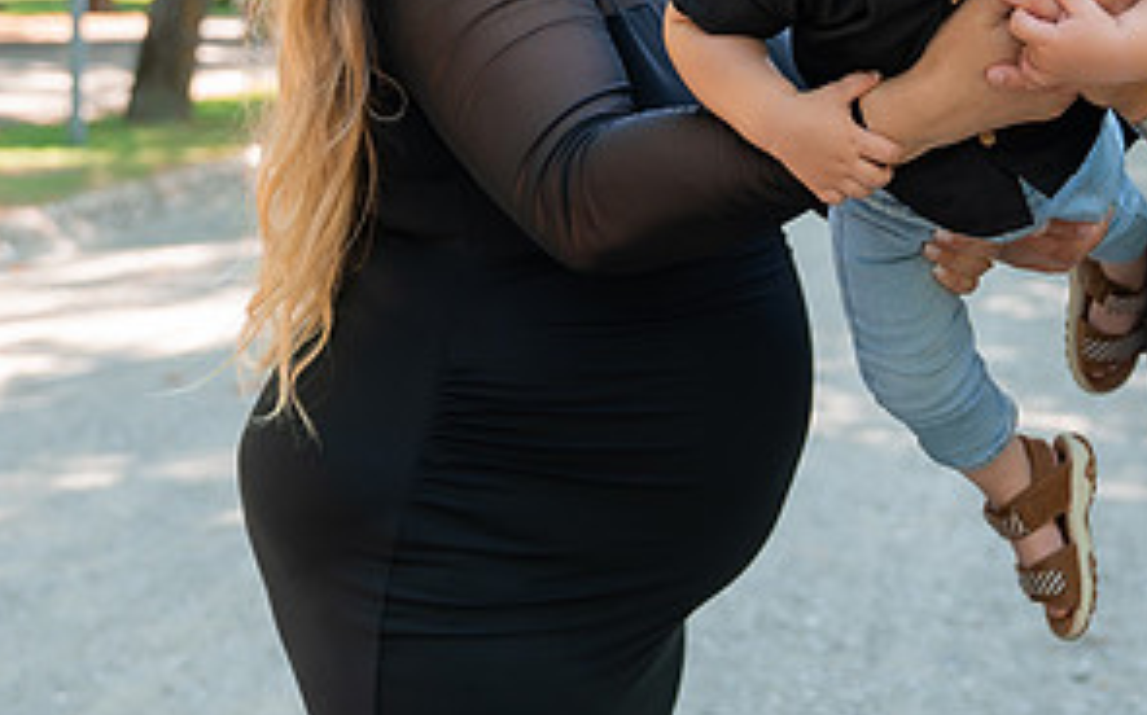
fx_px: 2937
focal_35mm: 94
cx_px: 975
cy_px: 139
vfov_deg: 13.8
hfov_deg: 21.7
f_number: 2.8
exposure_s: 1/320
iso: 320
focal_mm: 35
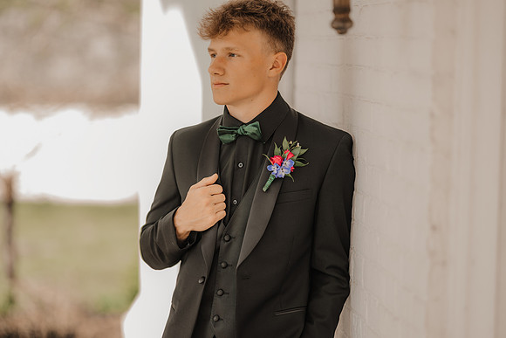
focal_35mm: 105
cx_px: 253
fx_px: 1476
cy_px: 169
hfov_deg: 19.5
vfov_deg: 13.0
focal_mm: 105
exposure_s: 1/400
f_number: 1.4
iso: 32
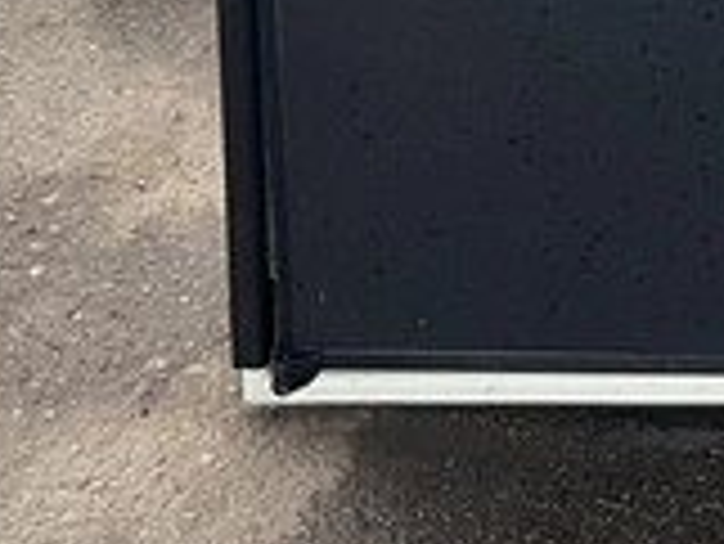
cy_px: -645
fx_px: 2826
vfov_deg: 10.0
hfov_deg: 14.5
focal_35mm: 135
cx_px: 612
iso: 32
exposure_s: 1/122
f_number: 1.8
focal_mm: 3
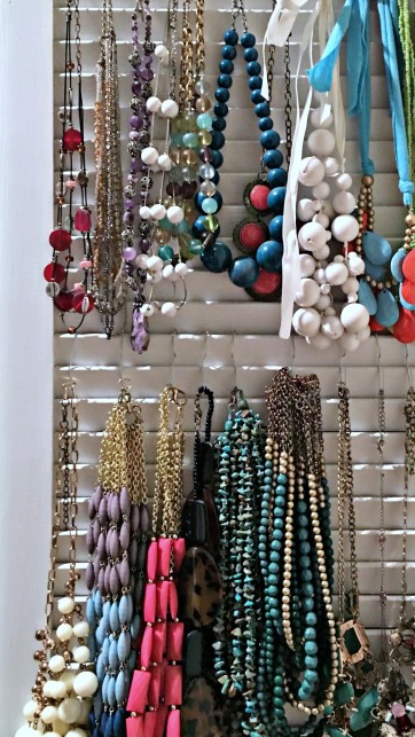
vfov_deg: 48.3
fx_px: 821
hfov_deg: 28.2
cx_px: 280
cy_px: 332
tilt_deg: +0.6
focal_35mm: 42
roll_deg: -1.6
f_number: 2.2
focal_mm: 4.15
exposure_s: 1/4
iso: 125
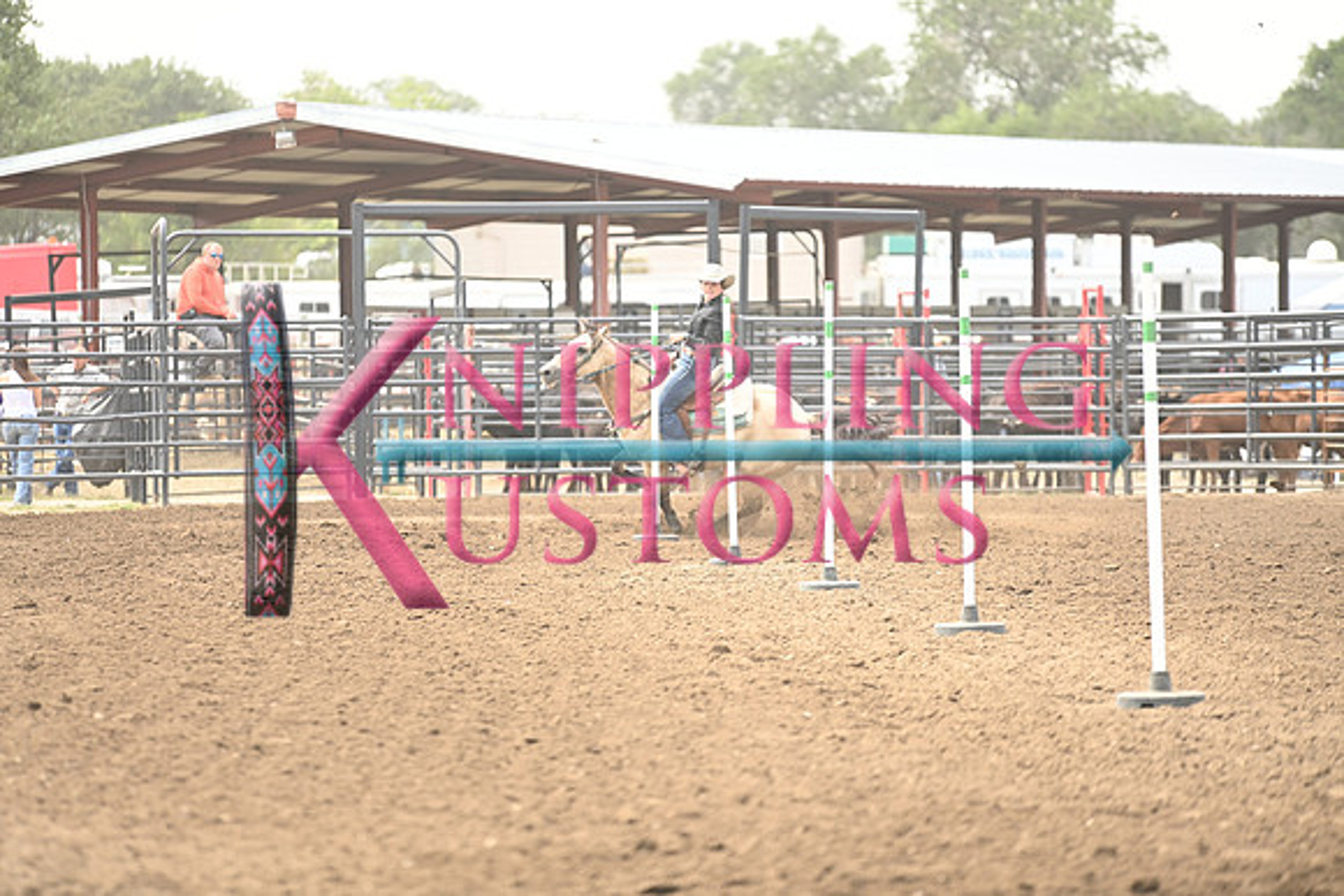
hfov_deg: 10.3
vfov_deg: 6.9
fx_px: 7468
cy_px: 448
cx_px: 672
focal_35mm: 200
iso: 800
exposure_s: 1/1600
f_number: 2.8
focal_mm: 200
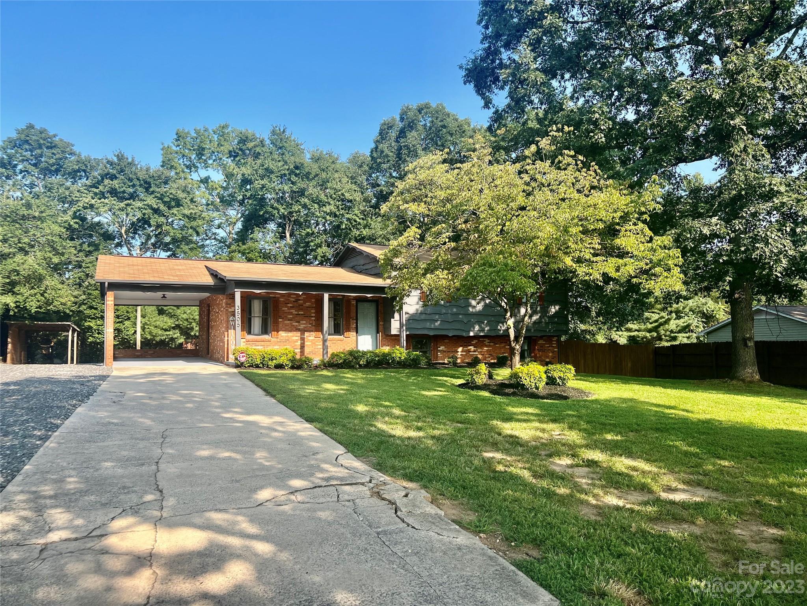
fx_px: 606
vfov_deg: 53.1
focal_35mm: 26
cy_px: 303
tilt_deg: +3.1
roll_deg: +0.0
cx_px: 404
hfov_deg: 67.3
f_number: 1.5
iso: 50
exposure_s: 1/2299
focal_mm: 5.7
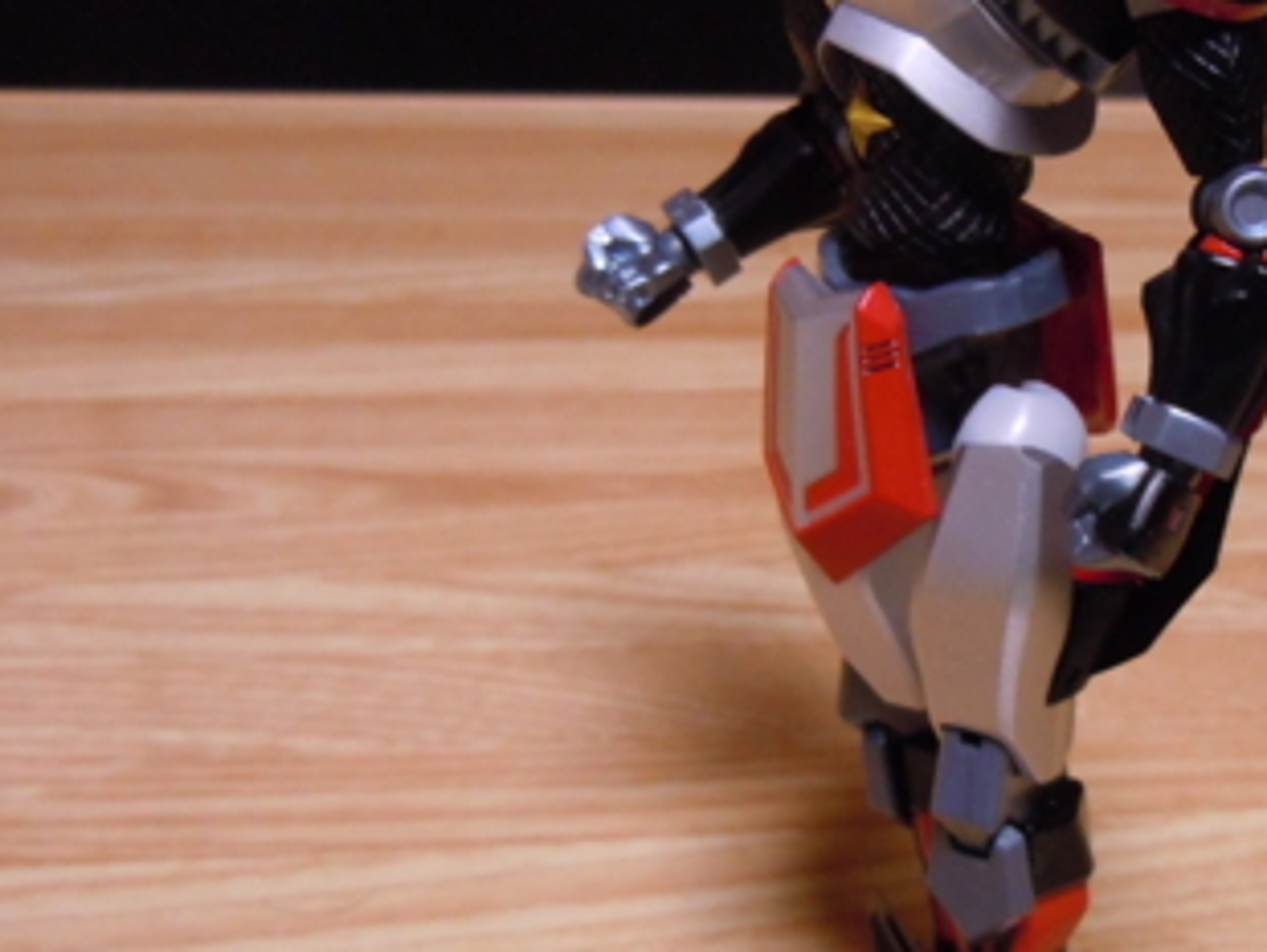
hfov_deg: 32.4
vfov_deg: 25.3
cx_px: 997
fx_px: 2125
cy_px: 462
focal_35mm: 58
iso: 400
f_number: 3.5
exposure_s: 1/20
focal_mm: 5.4
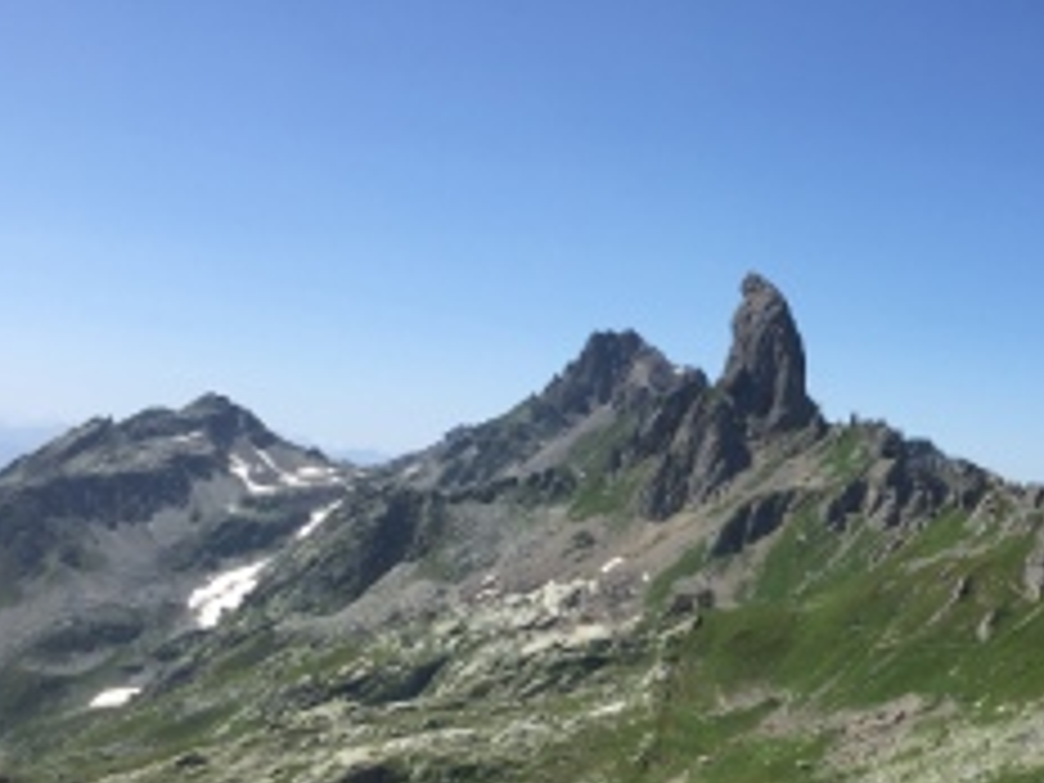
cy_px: 648
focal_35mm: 50
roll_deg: -4.6
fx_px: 1508
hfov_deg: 36.8
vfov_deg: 28.4
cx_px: 842
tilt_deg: -3.6
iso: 32
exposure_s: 1/2083
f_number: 2.2
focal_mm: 4.15
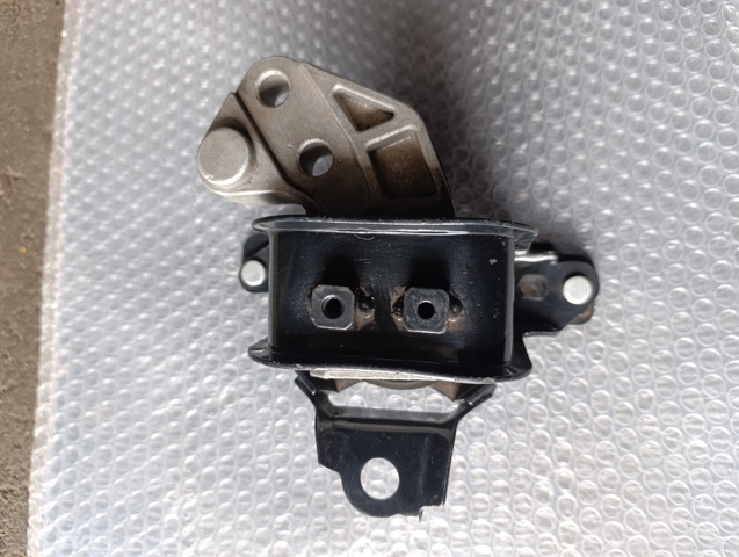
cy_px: 278
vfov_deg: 59.0
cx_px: 370
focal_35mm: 23
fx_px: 492
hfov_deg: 73.8
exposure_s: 1/100
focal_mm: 6.14
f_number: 1.6
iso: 800
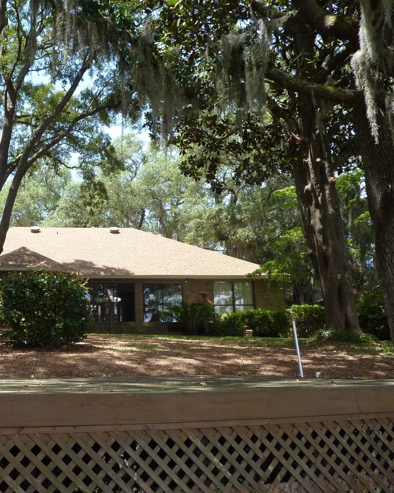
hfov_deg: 38.3
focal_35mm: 37
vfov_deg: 49.1
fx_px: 539
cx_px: 66
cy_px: 243
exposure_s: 1/160
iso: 80
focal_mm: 4.1
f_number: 4
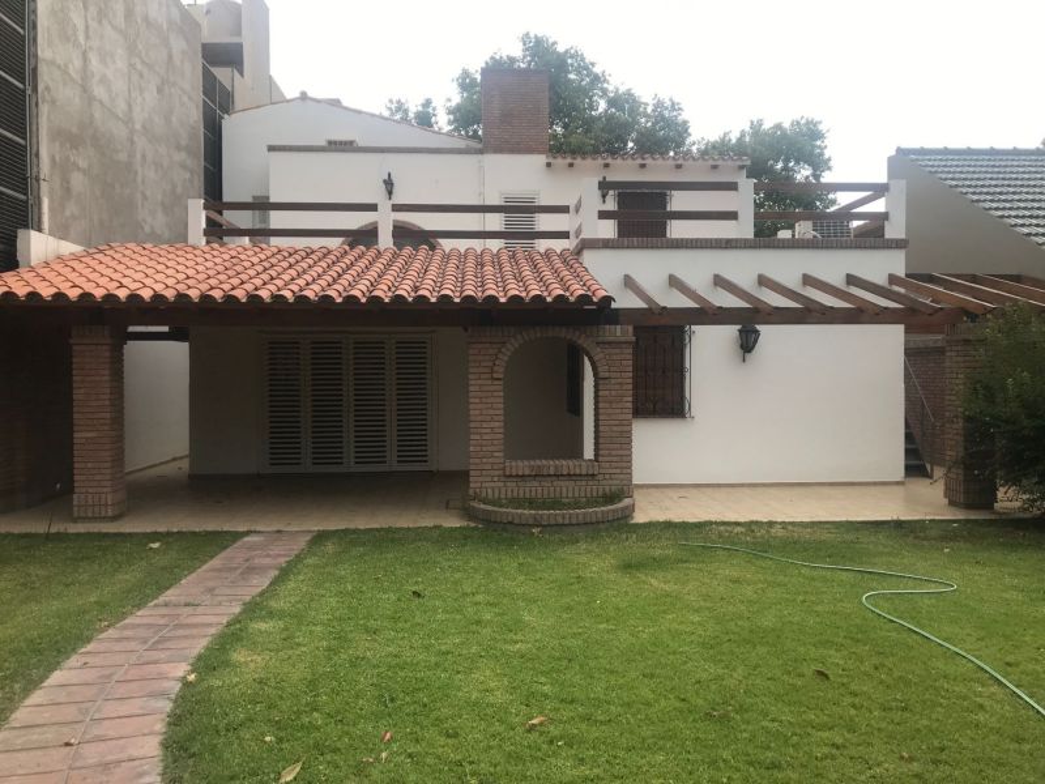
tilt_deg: +0.6
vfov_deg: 49.7
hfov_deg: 63.4
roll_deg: -0.4
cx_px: 522
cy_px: 392
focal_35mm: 28
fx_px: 845
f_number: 1.8
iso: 20
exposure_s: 1/1429
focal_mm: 3.99
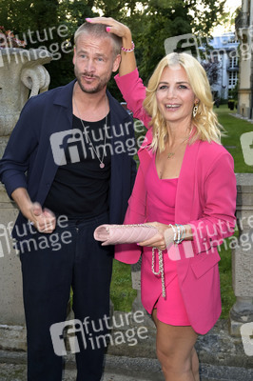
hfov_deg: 41.0
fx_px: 338
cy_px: 190
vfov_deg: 58.8
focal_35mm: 32
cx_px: 126
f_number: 5.6
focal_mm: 32
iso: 1250
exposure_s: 1/60
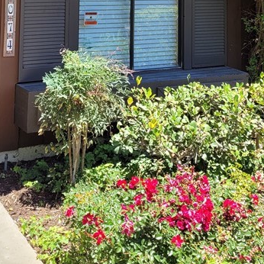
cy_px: -69
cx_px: 156
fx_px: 587
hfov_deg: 25.3
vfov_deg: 22.9
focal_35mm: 68
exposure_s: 1/575
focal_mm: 5.4
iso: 40
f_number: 1.8
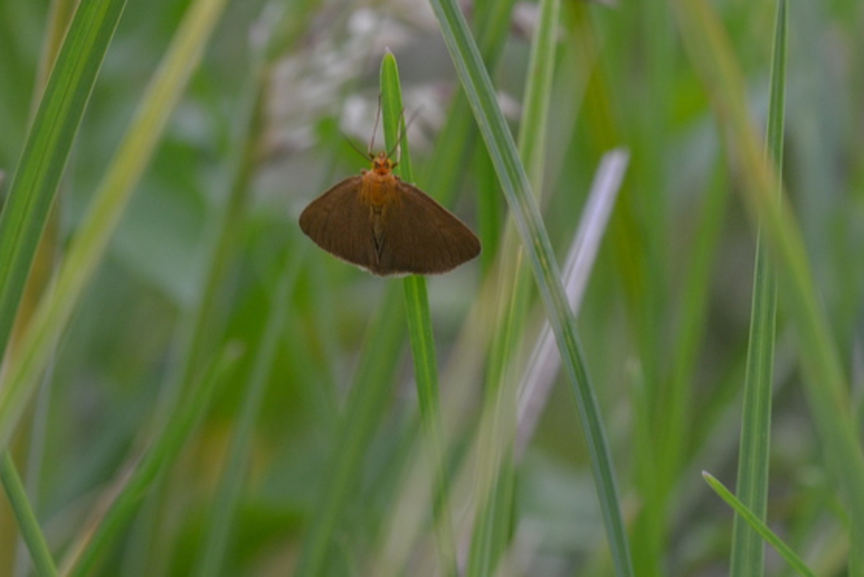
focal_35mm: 478
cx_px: 377
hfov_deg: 4.3
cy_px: 217
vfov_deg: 2.9
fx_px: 11474
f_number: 7.1
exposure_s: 1/125
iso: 400
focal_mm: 185
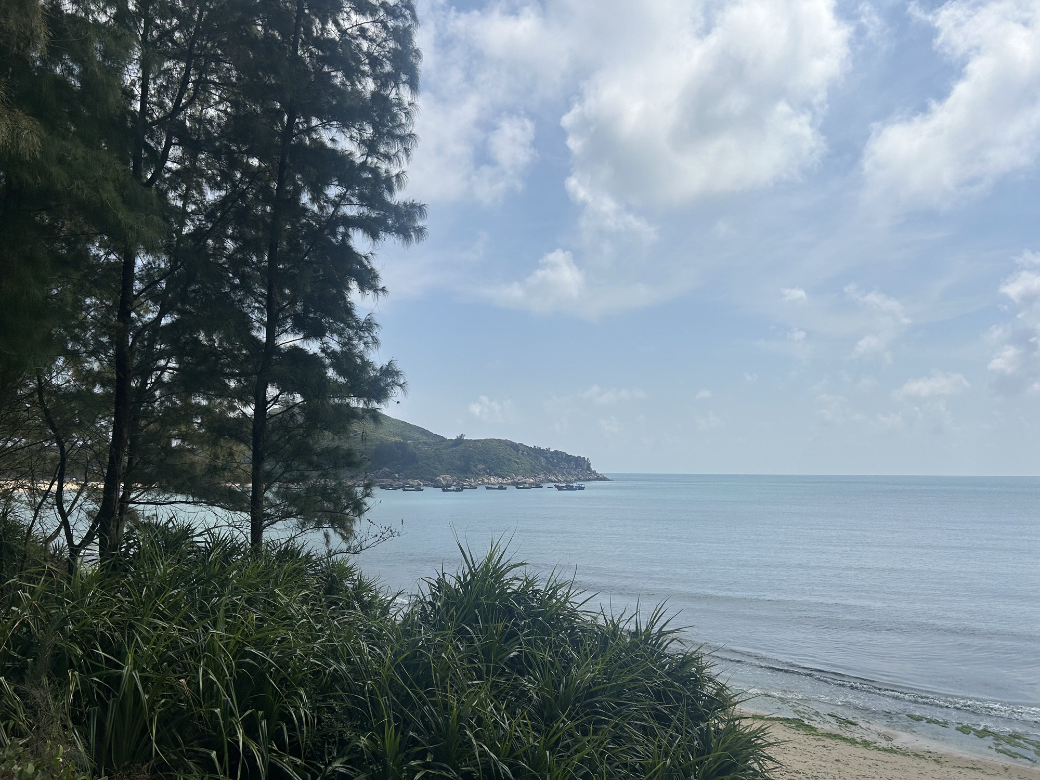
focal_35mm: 26
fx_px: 781
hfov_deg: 67.3
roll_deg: -0.5
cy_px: 390
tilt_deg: +6.2
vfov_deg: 53.1
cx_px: 520
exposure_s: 1/12658
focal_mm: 5.7
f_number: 1.5
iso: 50
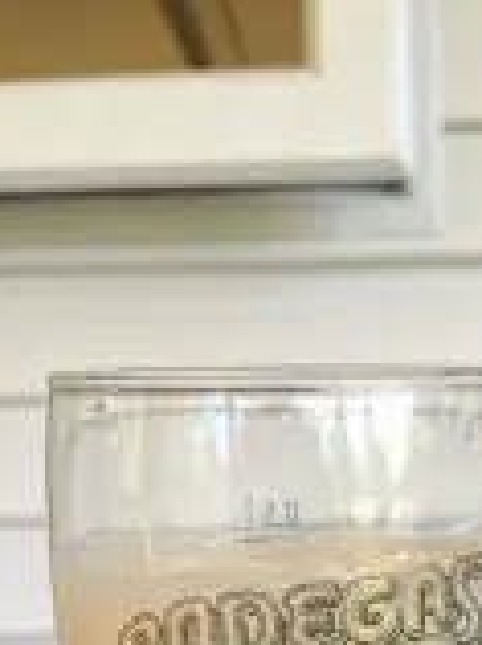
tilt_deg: -18.2
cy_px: 812
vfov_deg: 25.7
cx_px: 502
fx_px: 1229
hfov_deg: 21.3
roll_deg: +0.1
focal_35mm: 66
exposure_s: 1/206
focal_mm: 5.1
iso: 40
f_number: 1.6
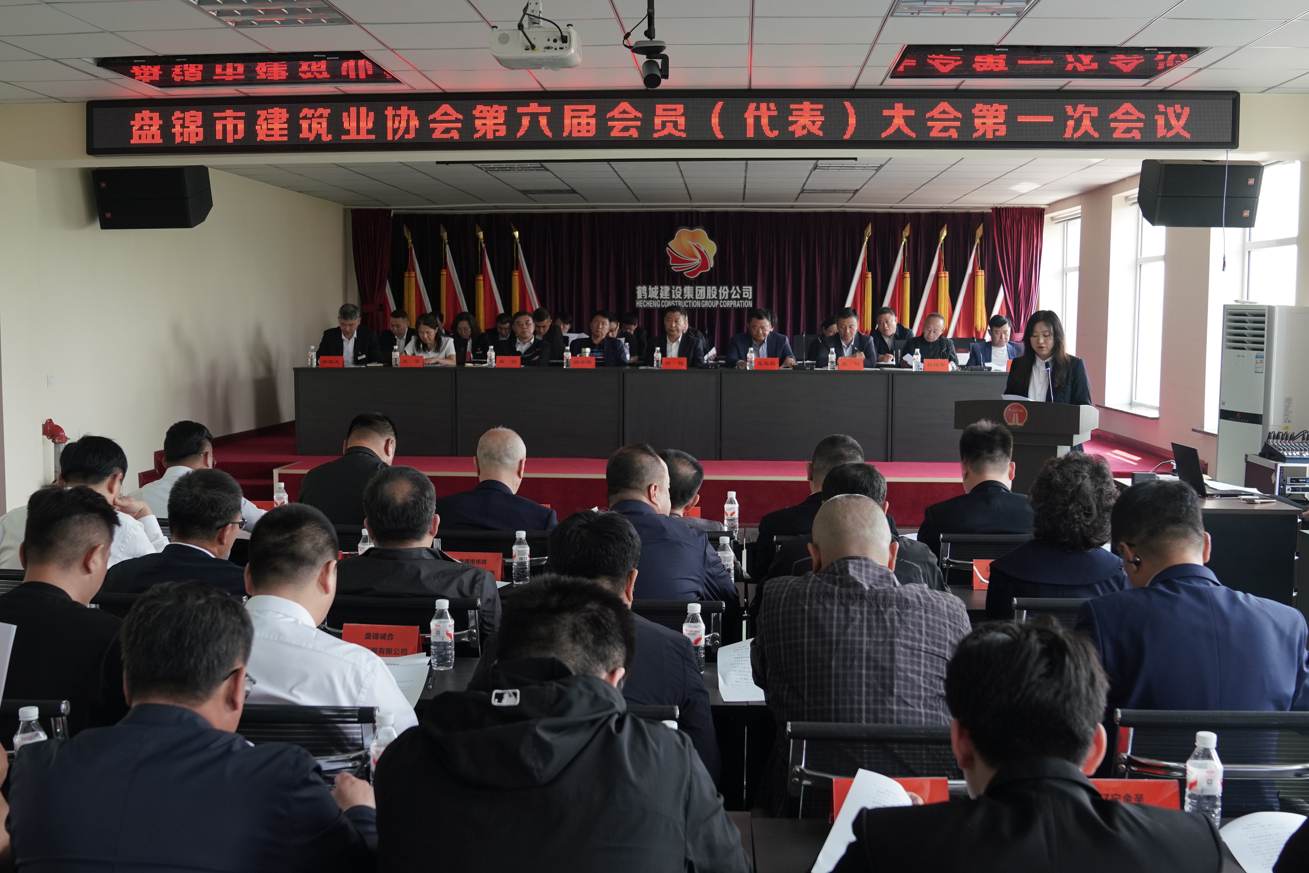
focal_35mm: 36
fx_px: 1309
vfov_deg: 36.9
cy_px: 436
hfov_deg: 53.1
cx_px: 654
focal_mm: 24
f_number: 4
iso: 640
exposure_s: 1/125
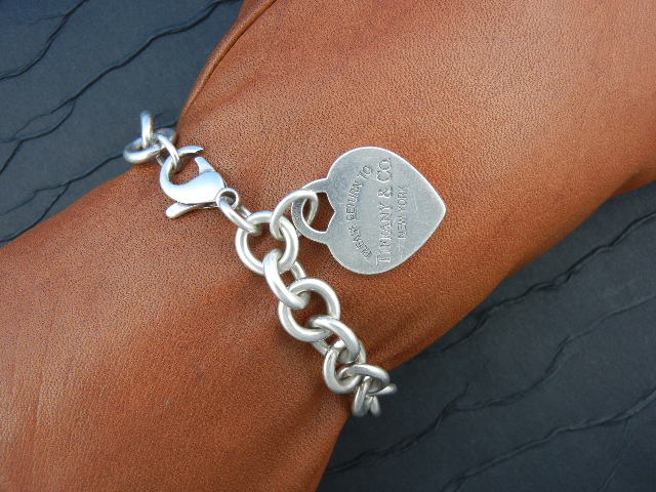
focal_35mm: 52
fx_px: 985
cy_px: 246
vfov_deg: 28.0
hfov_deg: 36.8
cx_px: 328
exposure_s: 1/3.9
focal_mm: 9.3
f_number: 3.9
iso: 200
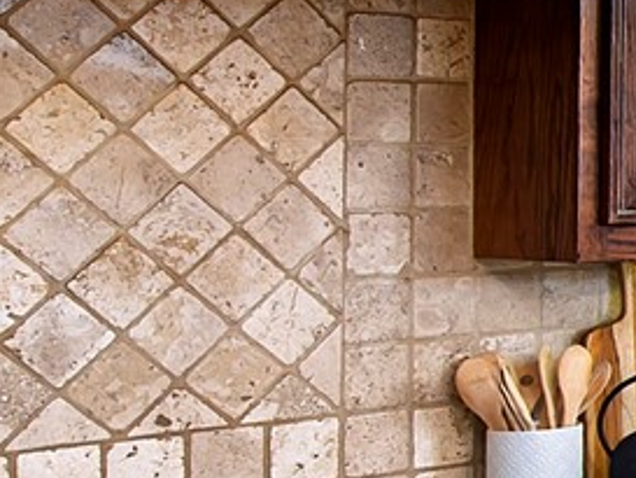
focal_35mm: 107
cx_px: 1404
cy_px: 644
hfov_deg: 14.2
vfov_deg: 13.3
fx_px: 1967
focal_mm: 14
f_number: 9
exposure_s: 1/5
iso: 250
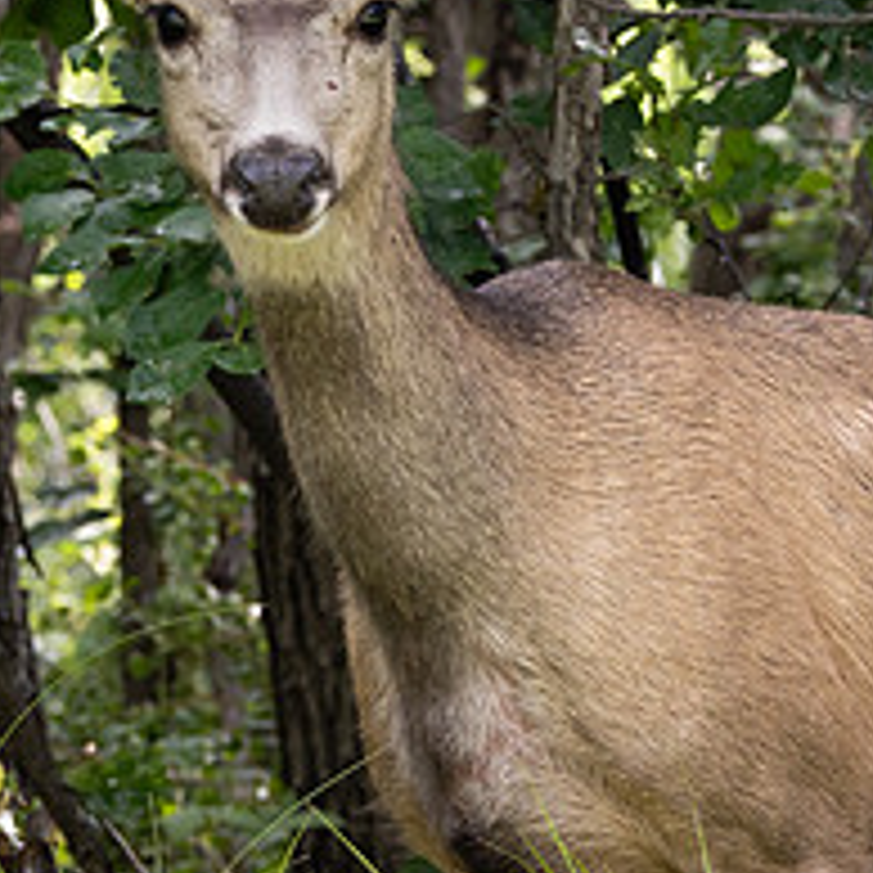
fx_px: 23368
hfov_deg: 2.1
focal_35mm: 819
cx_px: 443
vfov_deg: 2.1
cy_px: 590
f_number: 6.3
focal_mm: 150
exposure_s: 1/50
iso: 200
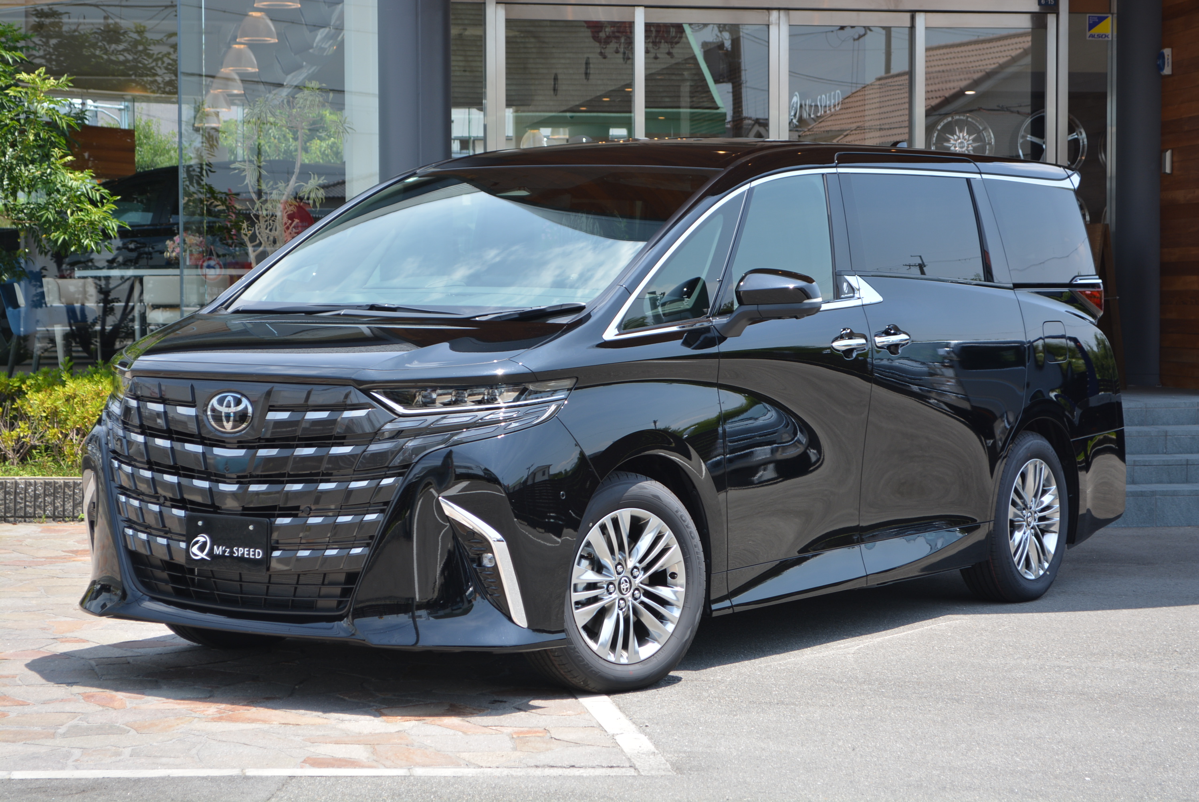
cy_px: 401
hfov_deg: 24.6
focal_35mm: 82
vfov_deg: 16.6
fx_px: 2750
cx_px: 600
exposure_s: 1/160
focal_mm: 55
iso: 100
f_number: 5.6
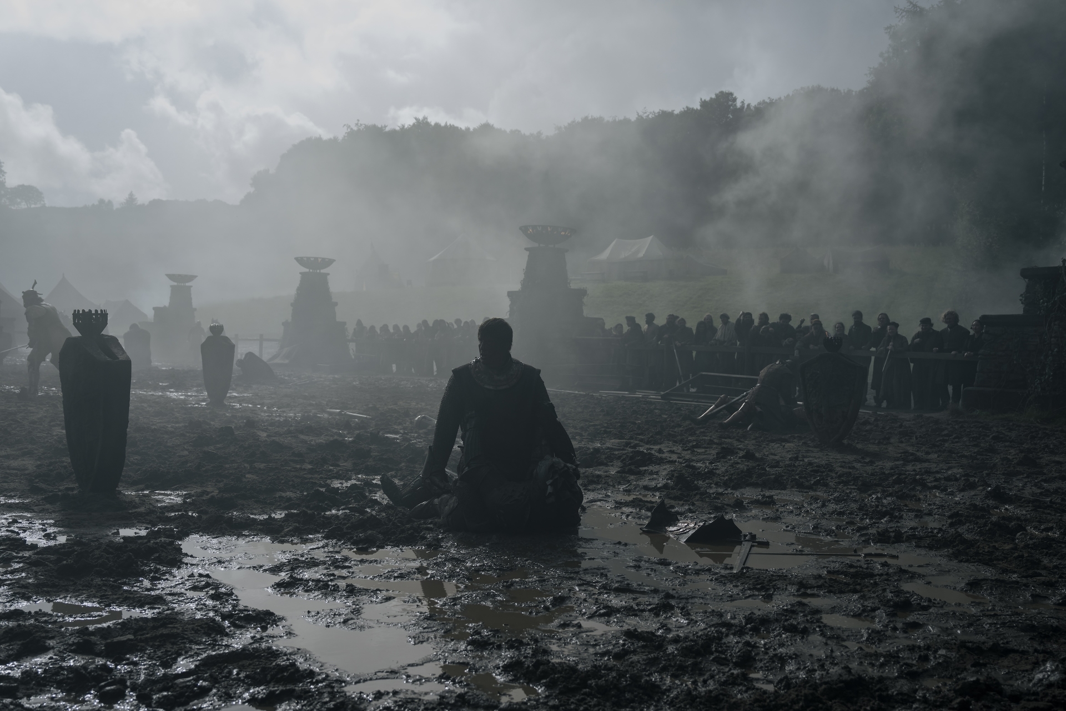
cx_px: 533
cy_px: 356
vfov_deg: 38.9
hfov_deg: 55.8
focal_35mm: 34
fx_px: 1007
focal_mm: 34
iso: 800
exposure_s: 1/6400
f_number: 4
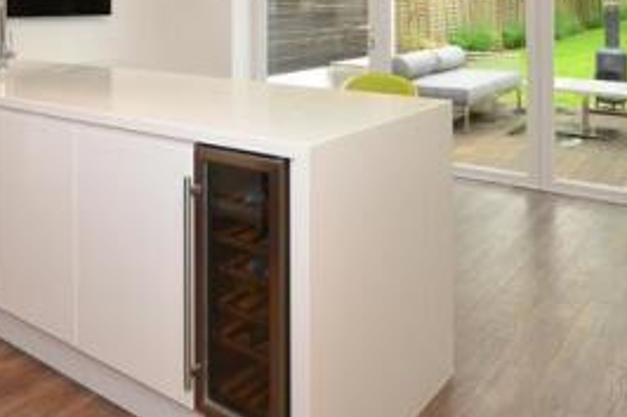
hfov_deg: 50.7
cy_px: -11
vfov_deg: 32.7
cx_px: 193
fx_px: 644
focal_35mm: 37
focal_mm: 10
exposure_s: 1/60
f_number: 5
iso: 200
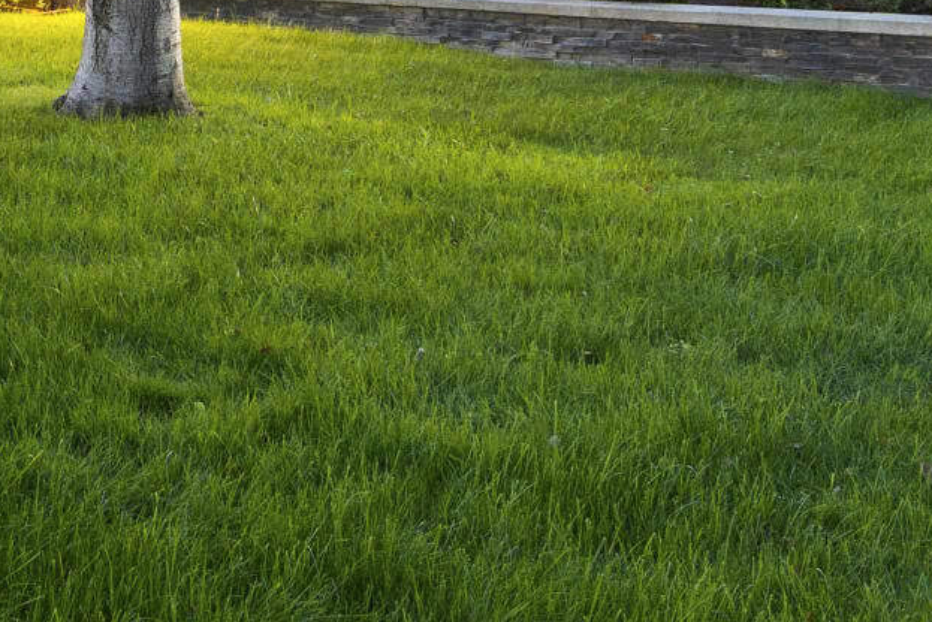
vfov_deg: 17.1
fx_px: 1994
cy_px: -70
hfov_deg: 25.3
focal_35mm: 77
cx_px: 61
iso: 400
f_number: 8
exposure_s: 15
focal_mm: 16
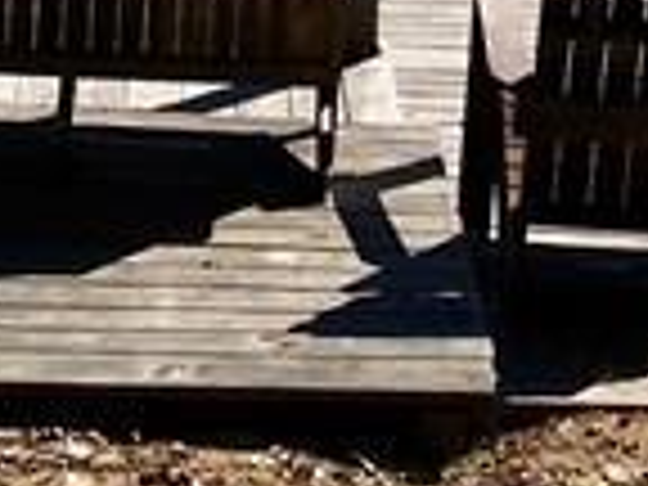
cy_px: -1076
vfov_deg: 6.5
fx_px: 3856
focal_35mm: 206
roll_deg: -2.3
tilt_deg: -4.1
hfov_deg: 9.6
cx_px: 396
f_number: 2.2
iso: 25
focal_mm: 4.15
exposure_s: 1/1923
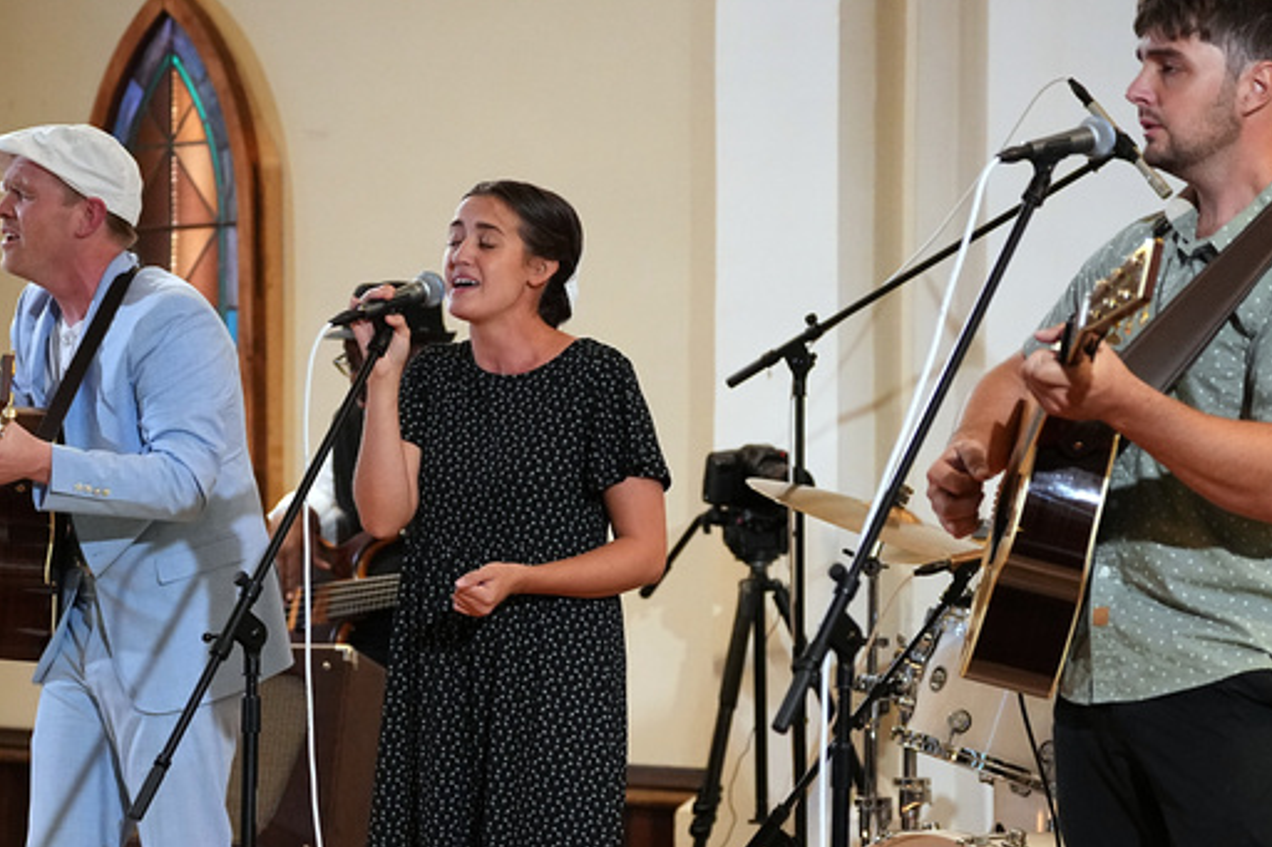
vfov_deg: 9.8
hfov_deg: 14.6
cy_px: 671
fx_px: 4945
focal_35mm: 140
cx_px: 514
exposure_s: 1/400
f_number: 2.8
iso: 4000
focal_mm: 70
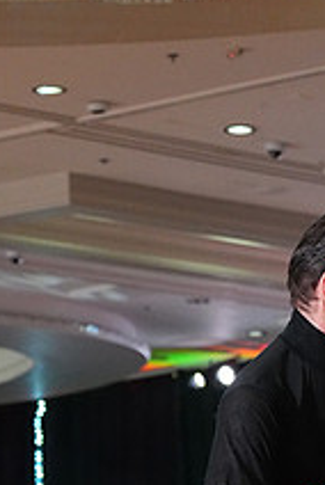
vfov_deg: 8.9
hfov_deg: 6.0
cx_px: 376
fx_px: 3064
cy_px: 629
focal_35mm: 227
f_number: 5
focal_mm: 83
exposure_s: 1/400
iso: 8000
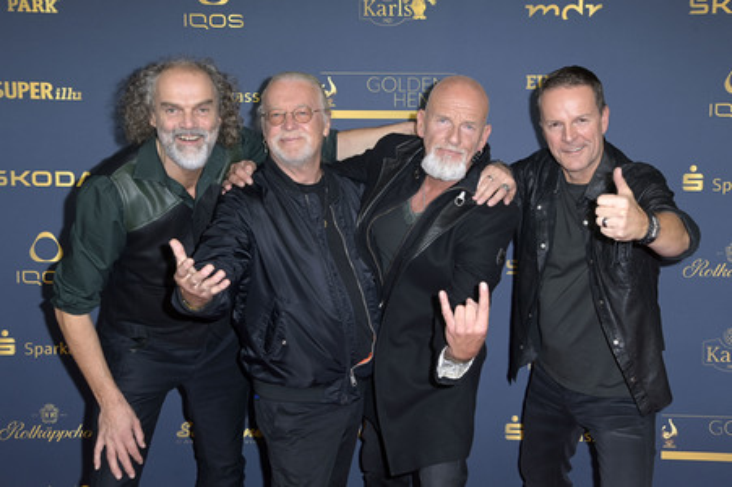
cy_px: 244
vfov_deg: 28.0
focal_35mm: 48
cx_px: 366
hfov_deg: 41.1
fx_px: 975
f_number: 7.1
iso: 500
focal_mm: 48
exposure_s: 1/250
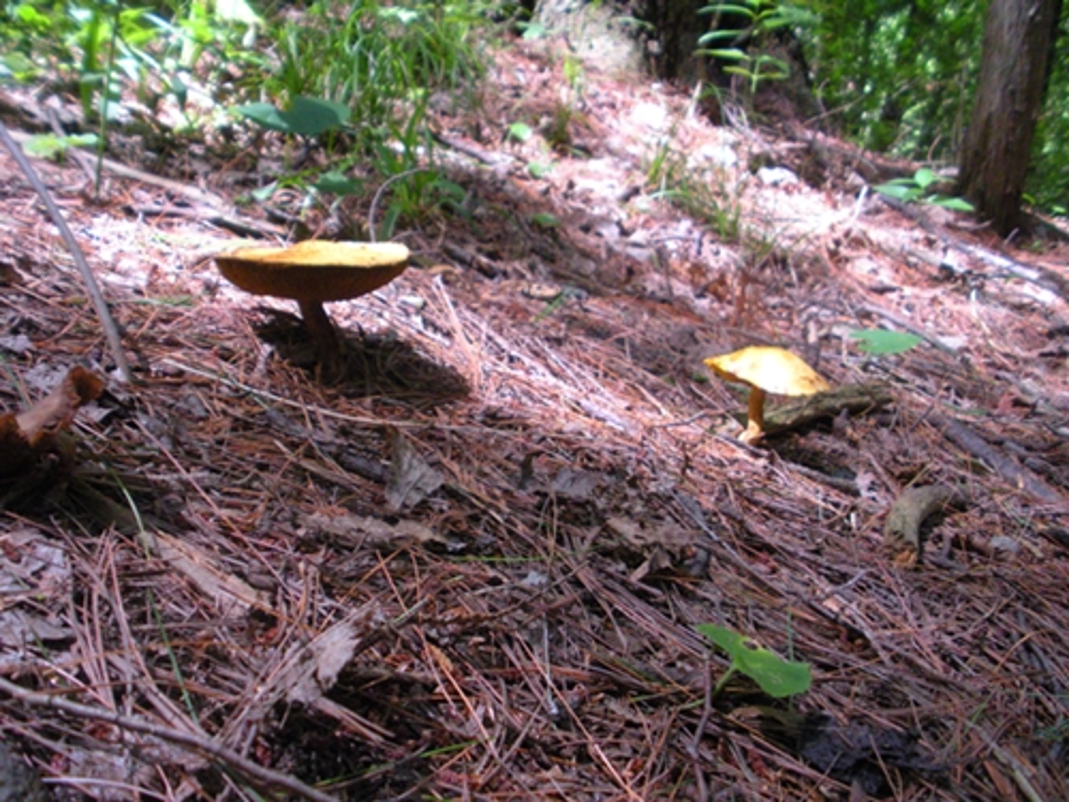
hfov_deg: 51.4
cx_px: 534
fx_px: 1112
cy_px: 401
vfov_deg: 39.7
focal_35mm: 36
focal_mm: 6.3
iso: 355
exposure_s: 1/121
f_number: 3.5
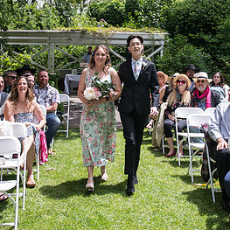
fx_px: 451
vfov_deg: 28.3
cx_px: 114
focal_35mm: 60
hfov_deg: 28.6
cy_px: 65
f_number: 6.3
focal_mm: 32
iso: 400
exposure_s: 1/320
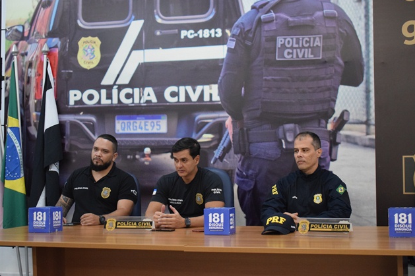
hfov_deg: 34.5
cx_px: 207
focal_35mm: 58
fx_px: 668
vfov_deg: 23.4
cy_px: 136
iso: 3200
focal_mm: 38
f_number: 4.8
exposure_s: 1/125
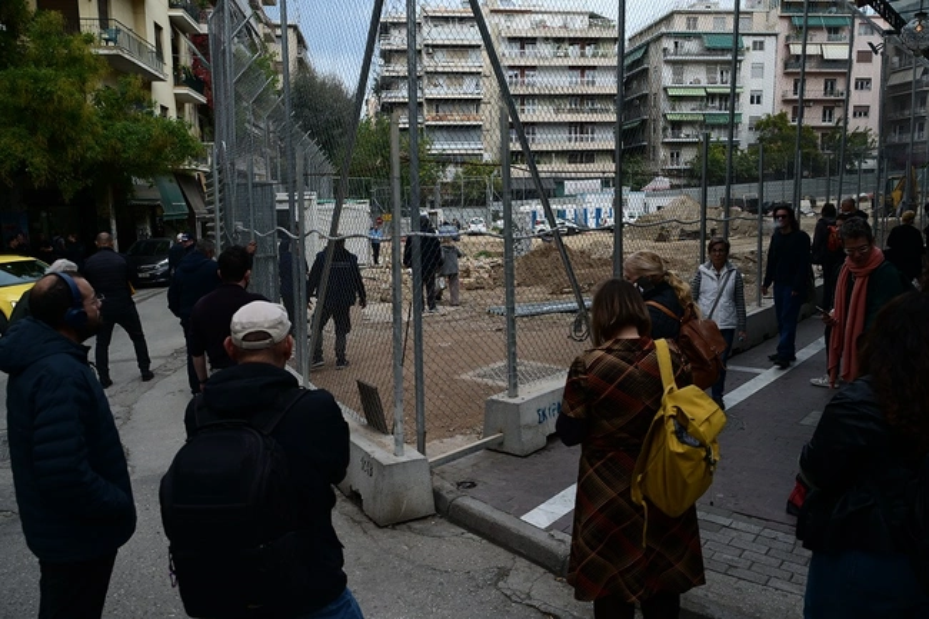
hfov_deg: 65.5
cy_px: 310
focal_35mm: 28
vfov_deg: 46.4
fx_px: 722
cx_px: 464
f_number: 5.6
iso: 320
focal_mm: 28
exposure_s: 1/800
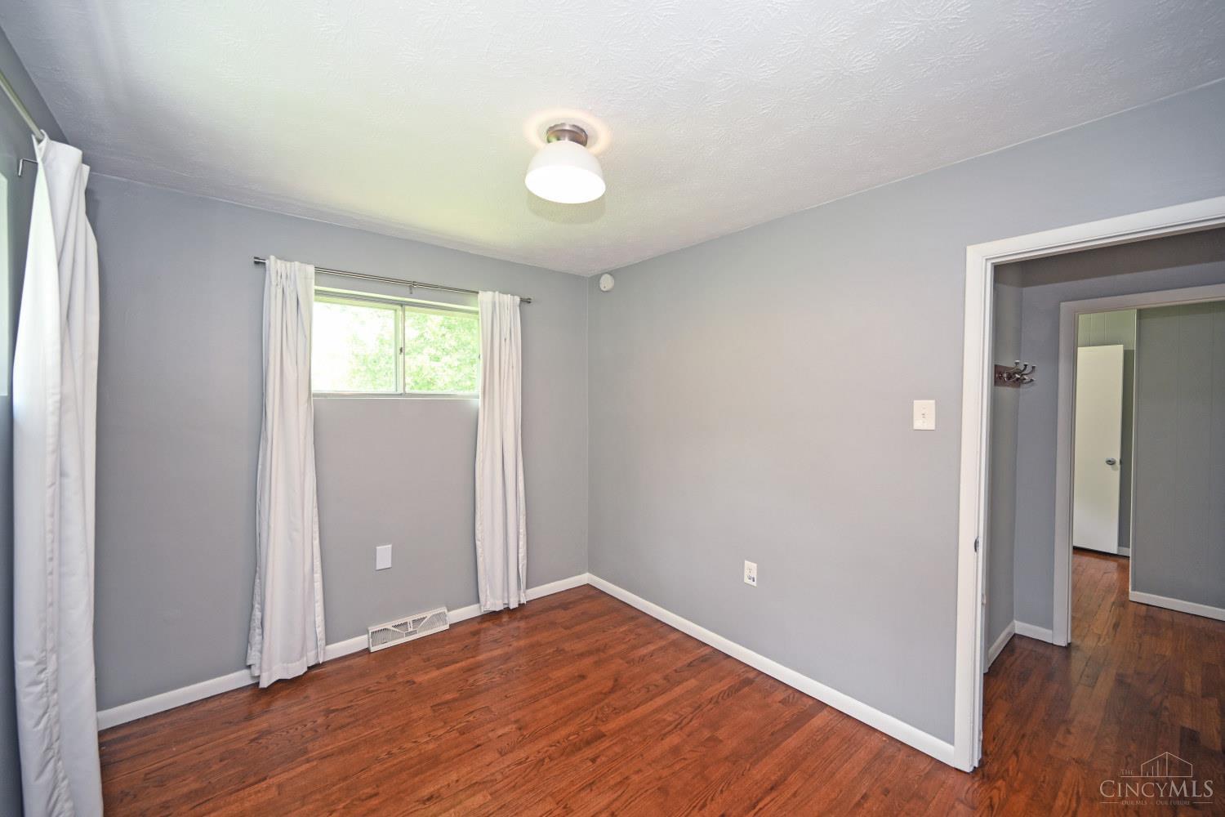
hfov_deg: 104.3
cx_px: 612
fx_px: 476
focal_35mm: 14
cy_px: 408
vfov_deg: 81.2
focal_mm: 14
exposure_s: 1/60
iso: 400
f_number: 4
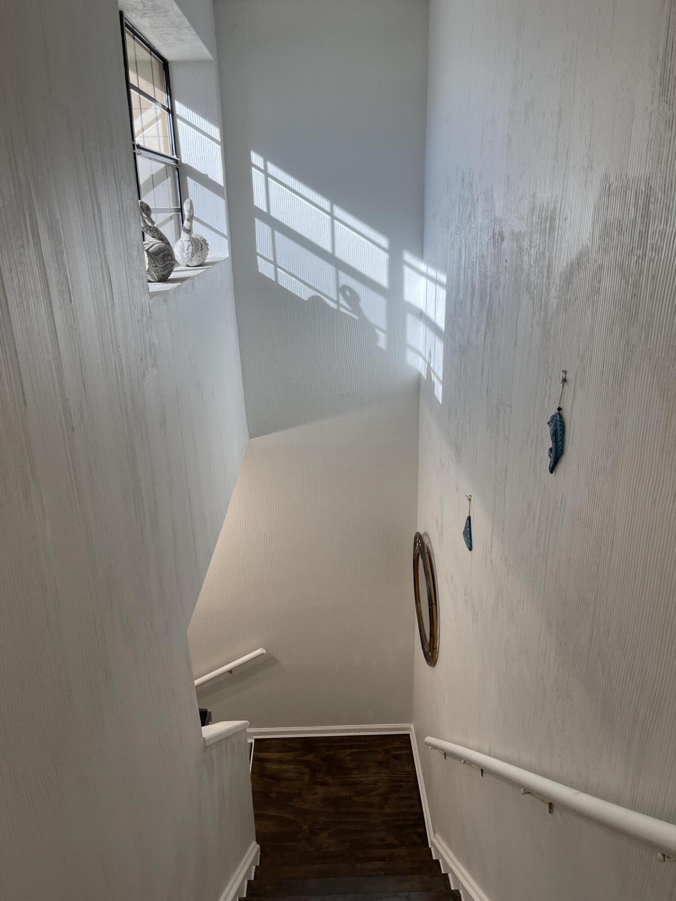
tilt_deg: -20.9
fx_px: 677
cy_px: 450
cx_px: 338
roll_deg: +1.6
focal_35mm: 26
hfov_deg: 53.1
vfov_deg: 67.3
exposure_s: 1/120
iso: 40
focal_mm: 5.1
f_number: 1.6
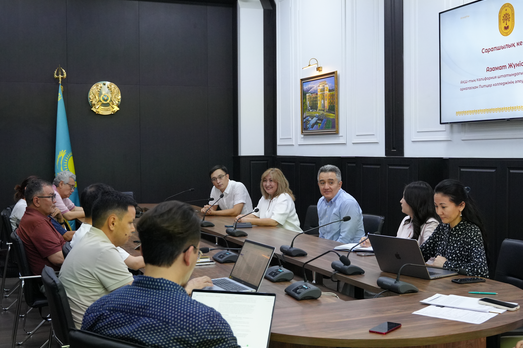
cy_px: 171
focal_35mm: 46
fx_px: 662
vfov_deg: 29.5
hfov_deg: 43.1
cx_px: 265
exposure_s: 1/160
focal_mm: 29.7
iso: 2500
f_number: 4
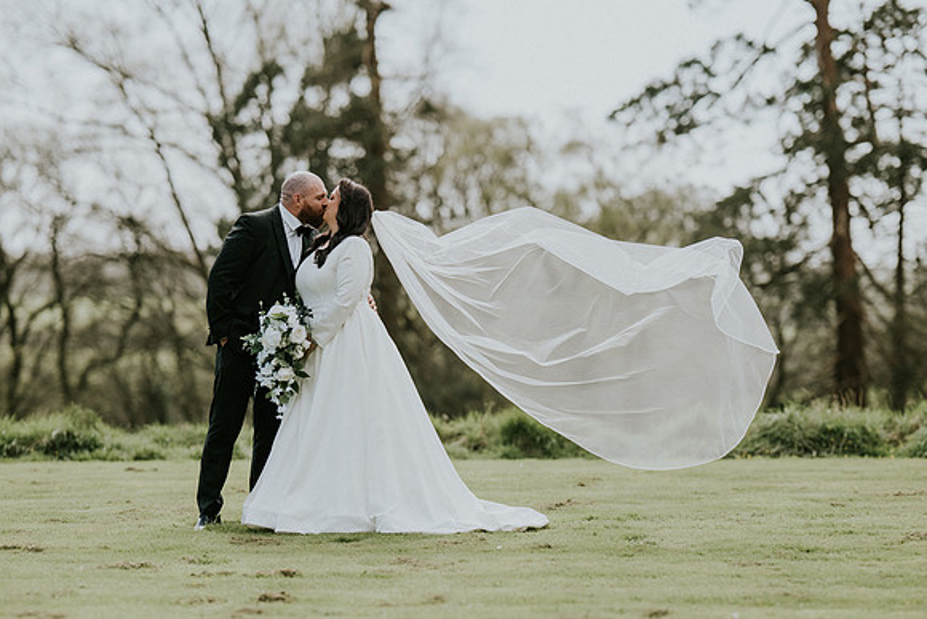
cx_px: 448
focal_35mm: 108
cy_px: 384
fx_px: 2775
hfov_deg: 19.0
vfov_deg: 12.7
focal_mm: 85
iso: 640
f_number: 1.6
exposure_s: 1/26000
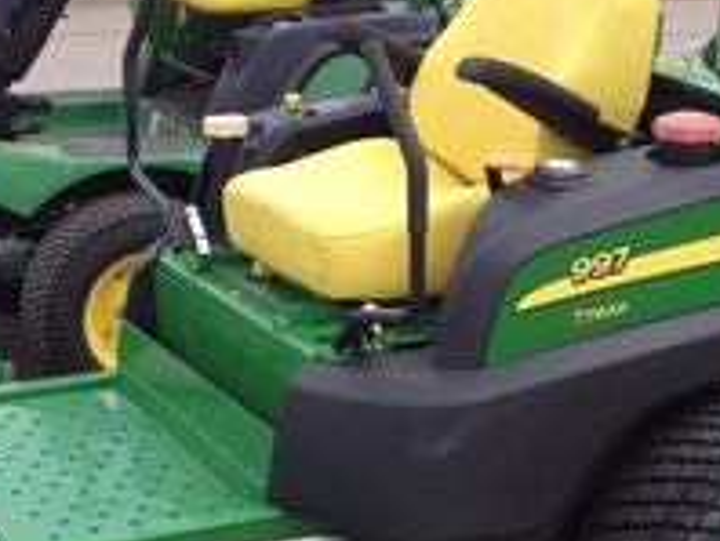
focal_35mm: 96
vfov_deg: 15.4
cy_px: 276
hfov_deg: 20.4
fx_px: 1999
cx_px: 360
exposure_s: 1/726
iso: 50
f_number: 2.4
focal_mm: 4.28
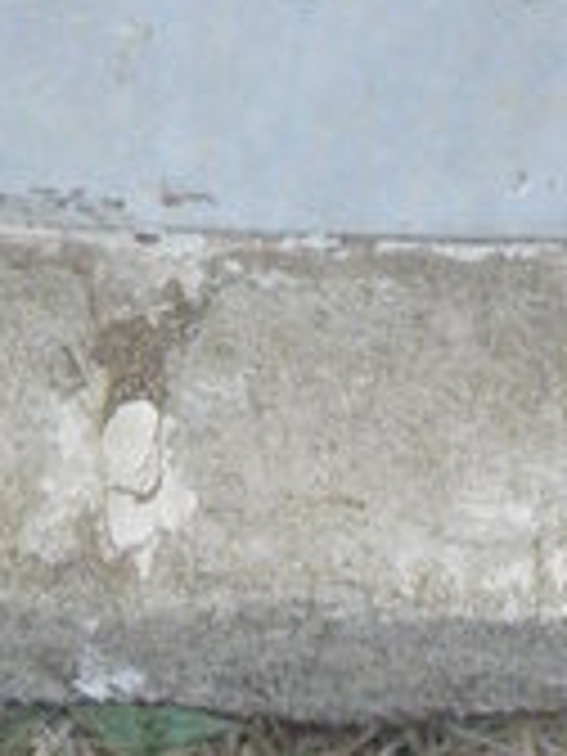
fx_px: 2708
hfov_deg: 11.8
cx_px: 9
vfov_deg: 12.9
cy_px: -950
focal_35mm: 124
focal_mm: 4.6
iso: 200
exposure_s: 1/100
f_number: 6.3
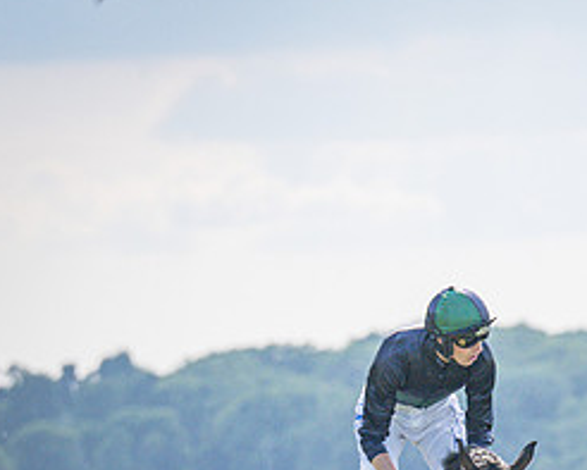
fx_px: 15138
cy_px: 500
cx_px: 696
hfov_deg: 2.2
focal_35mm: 871
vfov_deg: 1.8
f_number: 5
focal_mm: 200
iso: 400
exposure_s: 1/2000
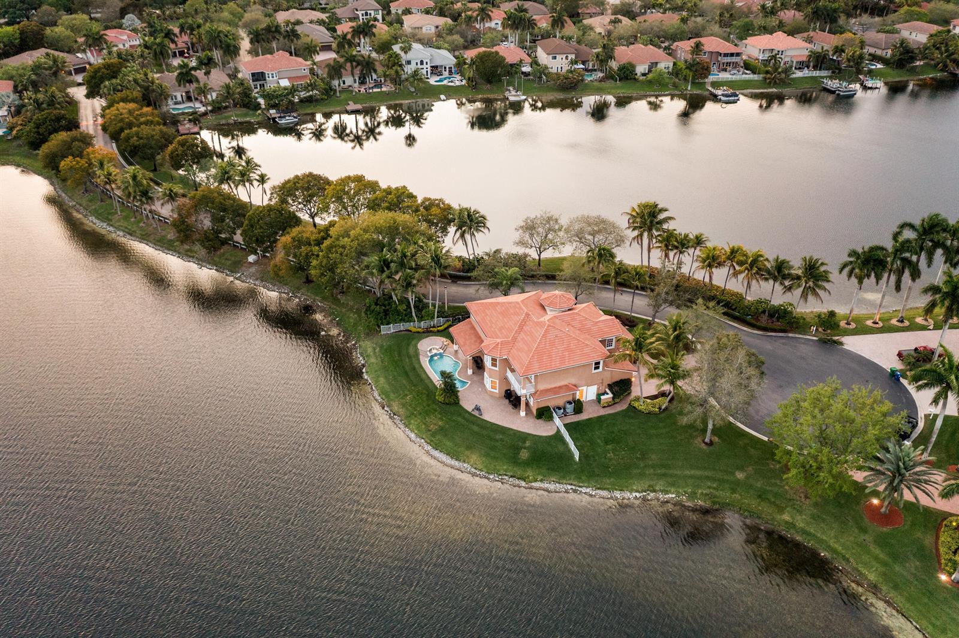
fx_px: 745
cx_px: 480
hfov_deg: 65.5
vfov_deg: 46.4
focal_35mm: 28
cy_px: 319
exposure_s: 1/80
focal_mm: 10.26
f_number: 2.8
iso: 800
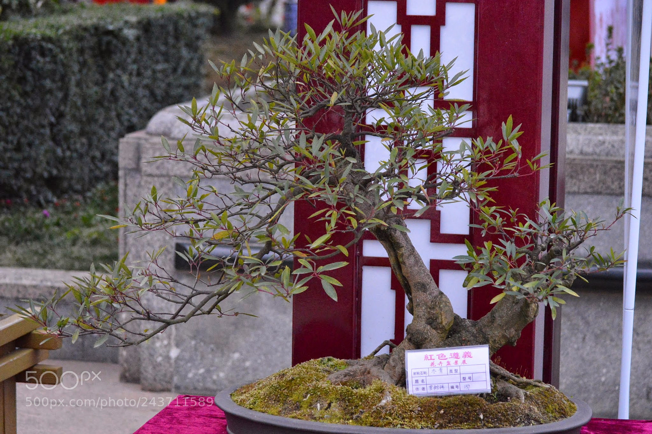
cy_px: 217
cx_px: 326
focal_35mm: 112
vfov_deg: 12.2
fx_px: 2036
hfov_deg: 18.2
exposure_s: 1/400
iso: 3200
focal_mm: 75
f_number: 5.6
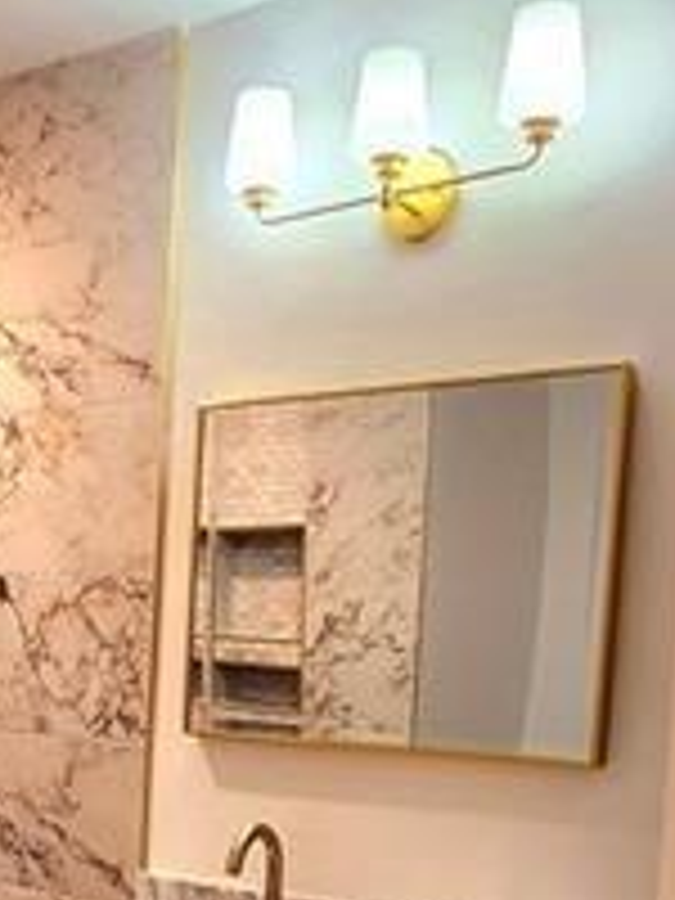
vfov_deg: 36.2
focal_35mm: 50
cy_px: 788
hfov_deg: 28.4
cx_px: 117
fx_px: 1300
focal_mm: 1.74
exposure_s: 1/60.2
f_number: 2.2
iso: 80
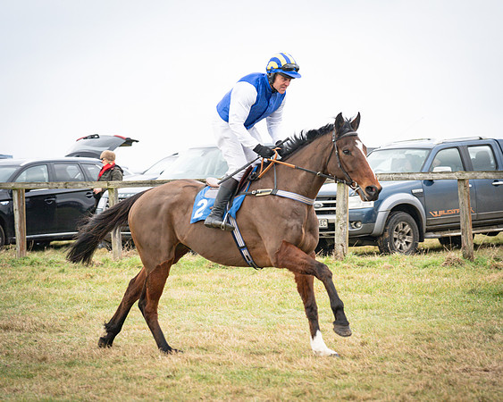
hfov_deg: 11.0
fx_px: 2620
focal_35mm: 176
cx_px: 244
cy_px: 205
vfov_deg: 8.8
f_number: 4.5
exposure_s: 1/1000
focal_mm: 135
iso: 500
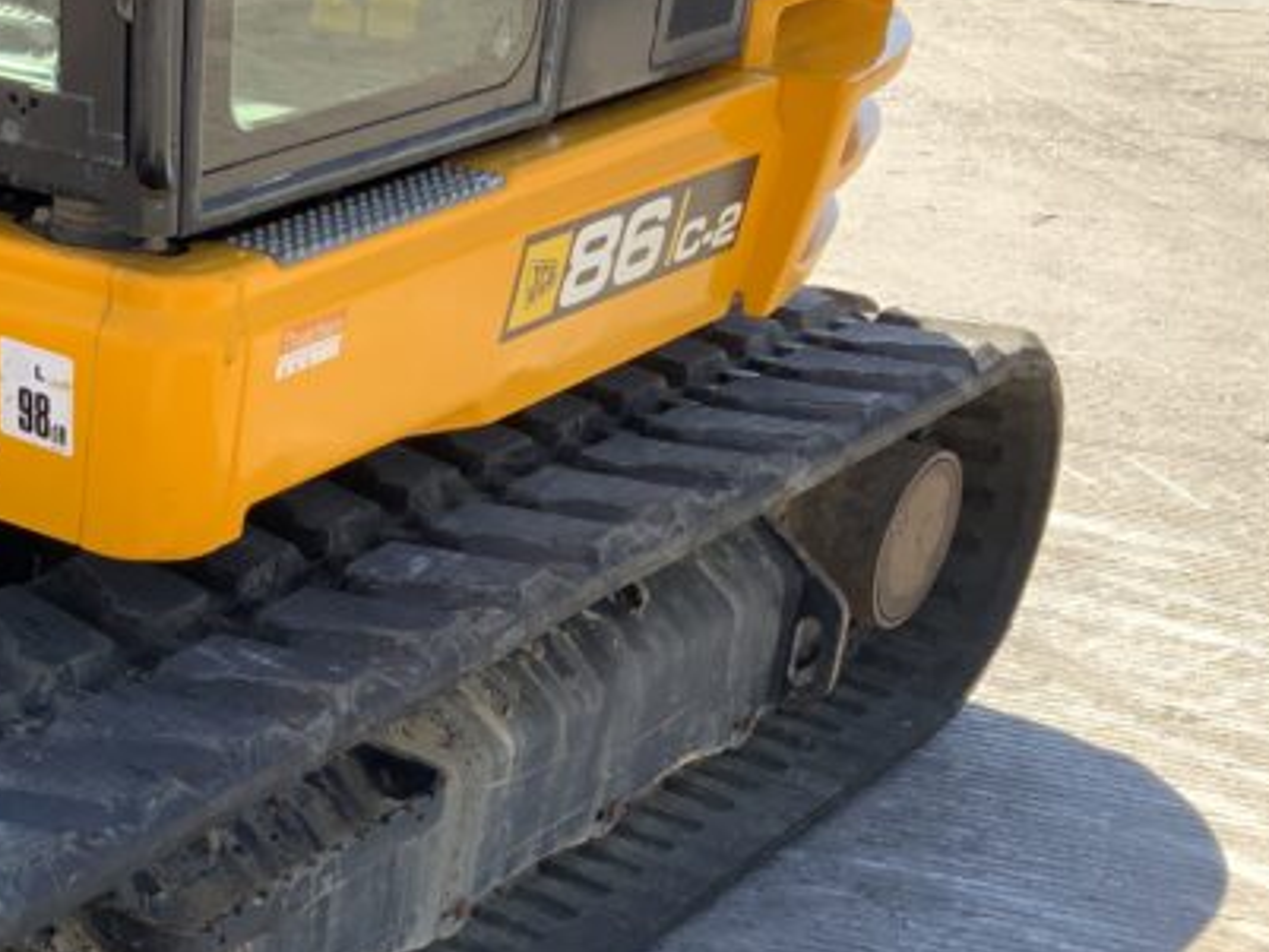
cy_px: 867
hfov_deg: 24.4
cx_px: -152
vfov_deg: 19.5
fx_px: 2714
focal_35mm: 74
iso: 16
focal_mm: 3
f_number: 1.8
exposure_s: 1/400
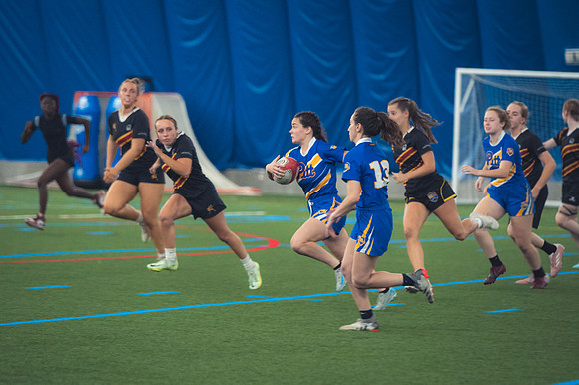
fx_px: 3970
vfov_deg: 5.6
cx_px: 290
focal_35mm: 247
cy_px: 192
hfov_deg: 8.3
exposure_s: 1/320
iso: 2800
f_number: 2.8
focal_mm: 165
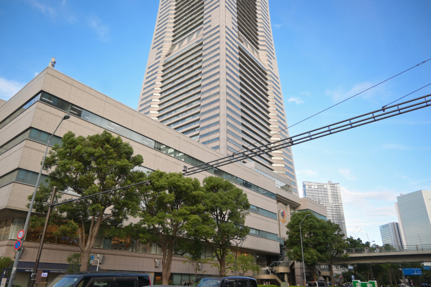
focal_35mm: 24
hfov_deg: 73.7
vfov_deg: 53.1
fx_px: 287
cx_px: 216
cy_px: 144
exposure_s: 1/125
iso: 100
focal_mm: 16
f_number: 4
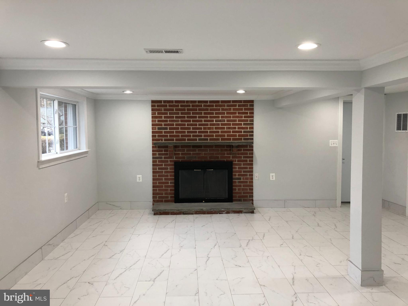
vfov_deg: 49.7
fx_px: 330
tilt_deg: -3.2
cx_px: 204
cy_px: 153
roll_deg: -0.9
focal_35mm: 28
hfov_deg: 63.4
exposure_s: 1/40
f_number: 1.8
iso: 25
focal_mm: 3.99
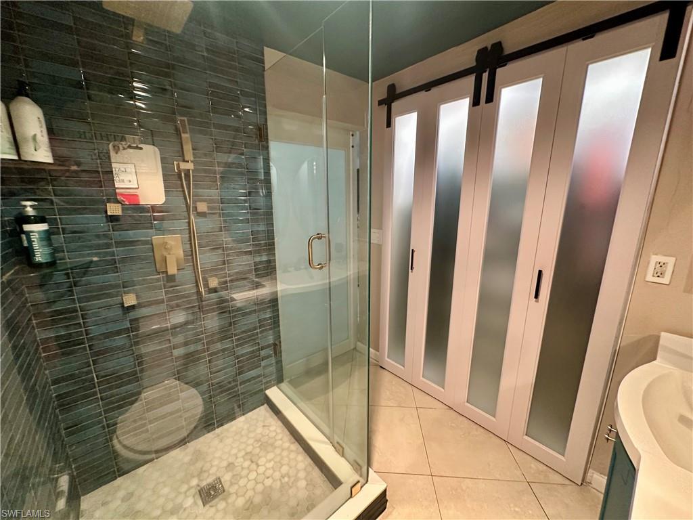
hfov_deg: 102.1
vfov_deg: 85.7
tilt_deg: -11.5
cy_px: 260
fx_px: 280
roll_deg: -0.3
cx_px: 346
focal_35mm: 14
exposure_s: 1/60
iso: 320
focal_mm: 2.22
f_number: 2.2
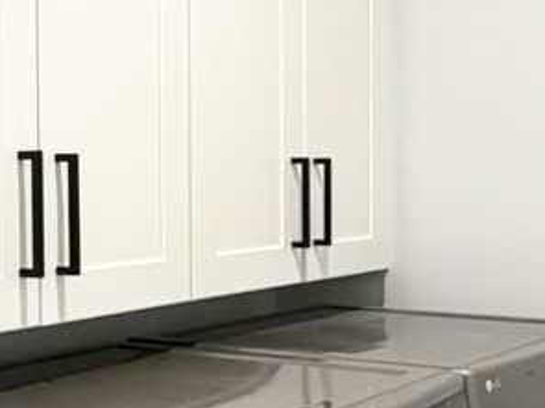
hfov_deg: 25.7
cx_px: 264
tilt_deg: -2.1
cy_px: 218
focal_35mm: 76
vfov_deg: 19.4
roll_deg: +0.9
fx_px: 1196
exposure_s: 1/60
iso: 160
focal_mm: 2.22
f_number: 2.2
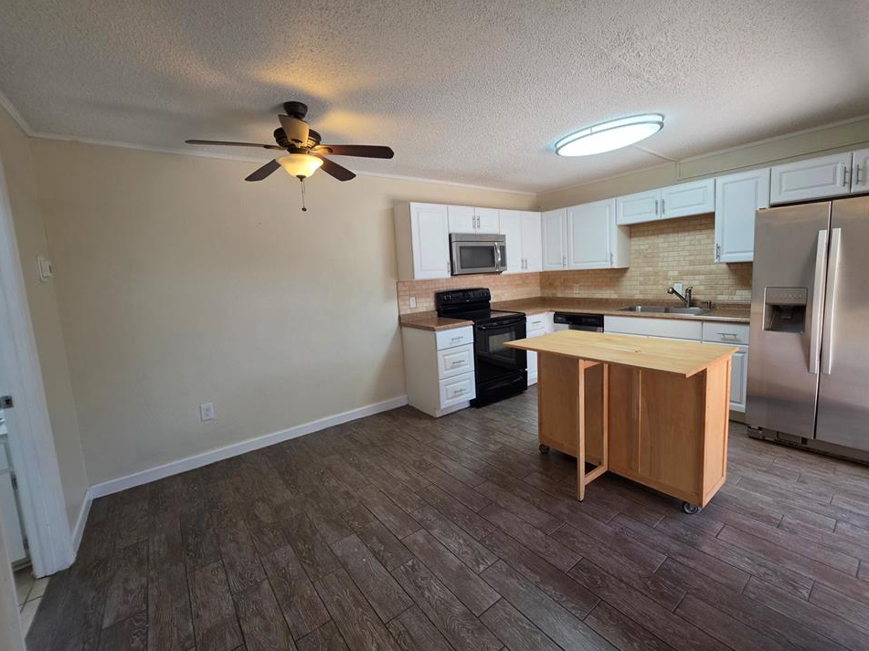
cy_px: 309
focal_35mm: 14
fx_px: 351
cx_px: 459
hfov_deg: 102.0
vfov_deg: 85.6
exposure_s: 1/120
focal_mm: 2.2
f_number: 1.9
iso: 125
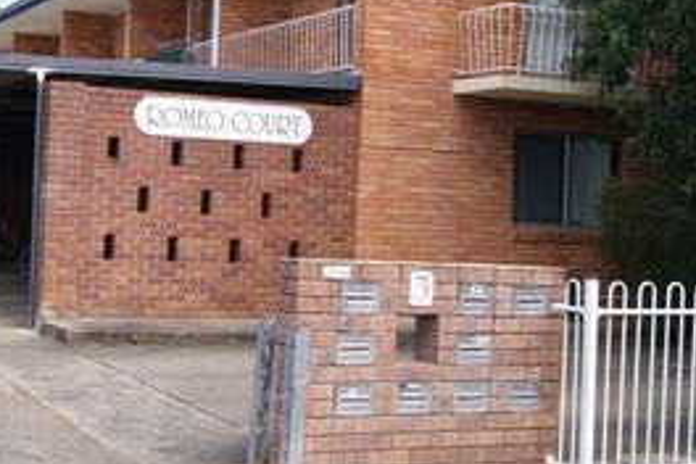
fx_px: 1237
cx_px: 187
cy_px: 210
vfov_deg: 21.2
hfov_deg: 31.0
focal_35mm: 64
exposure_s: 1/80
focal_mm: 24
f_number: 9
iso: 100
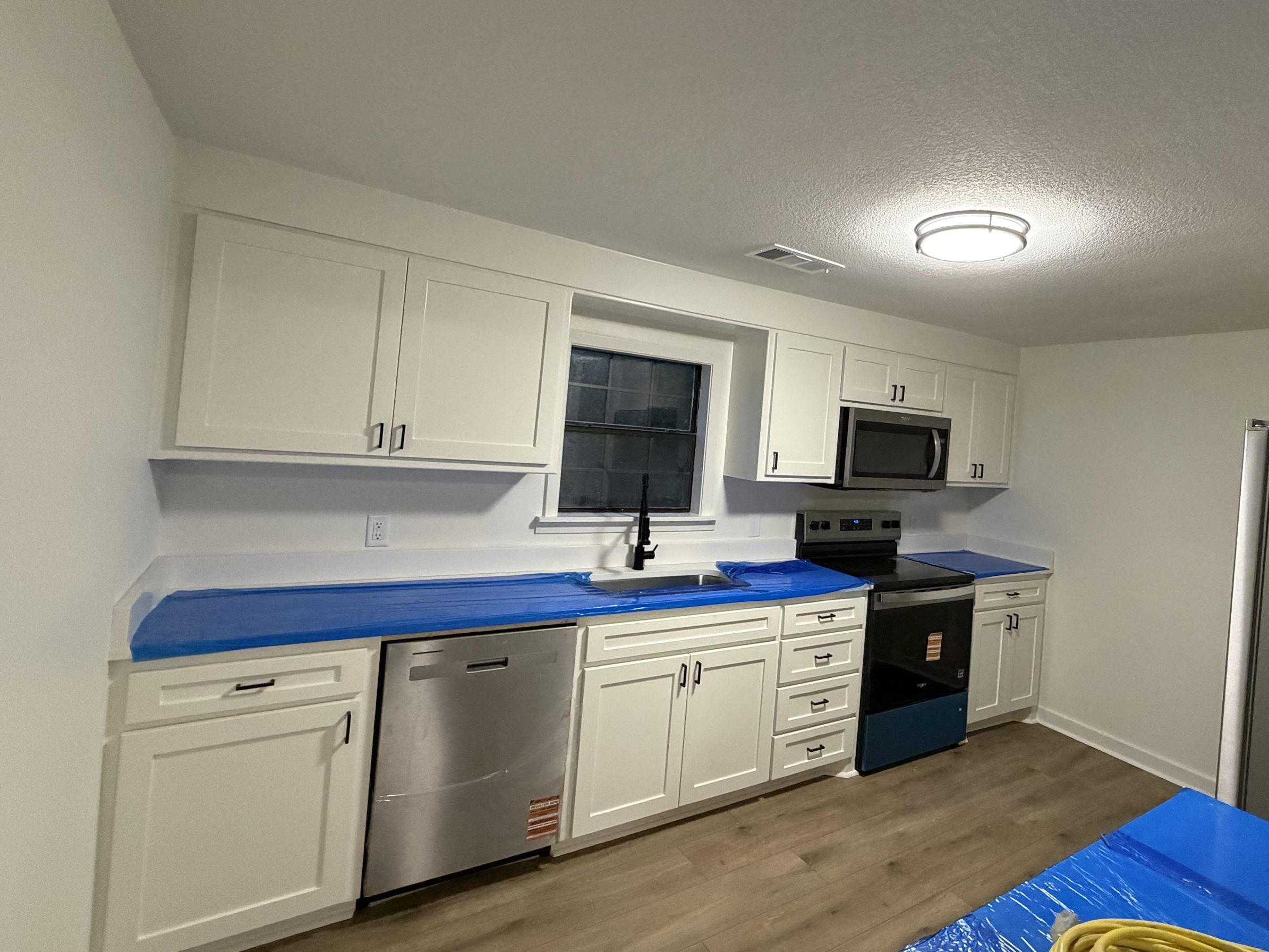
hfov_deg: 86.8
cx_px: 750
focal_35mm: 18
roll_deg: -4.1
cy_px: 430
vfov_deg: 71.4
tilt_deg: -0.1
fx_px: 660
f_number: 2.2
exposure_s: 1/60
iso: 500
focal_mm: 2.22
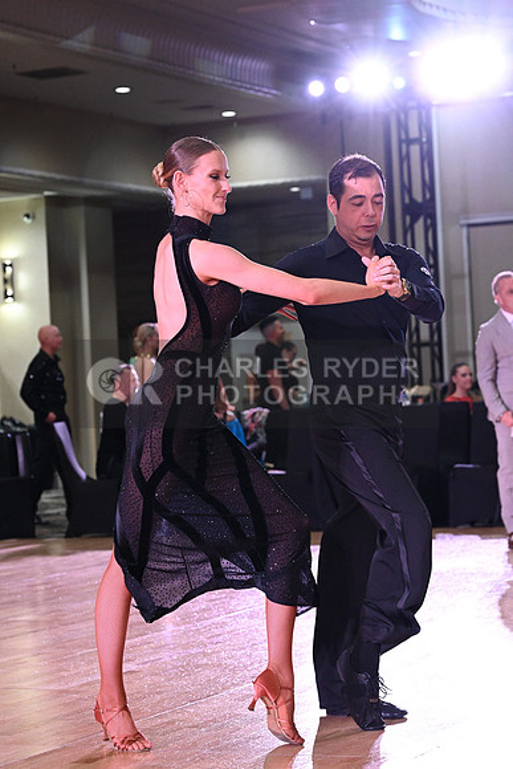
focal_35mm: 95
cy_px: 384
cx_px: 256
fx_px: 2029
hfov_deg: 14.4
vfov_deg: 21.5
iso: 5000
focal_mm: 95
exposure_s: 1/320
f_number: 5.6
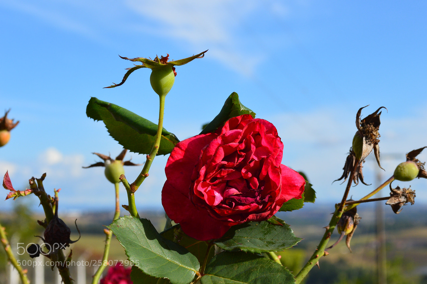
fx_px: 978
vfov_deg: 16.5
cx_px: 214
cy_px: 142
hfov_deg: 24.6
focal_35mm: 82
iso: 400
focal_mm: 55
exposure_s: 1/400
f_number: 11
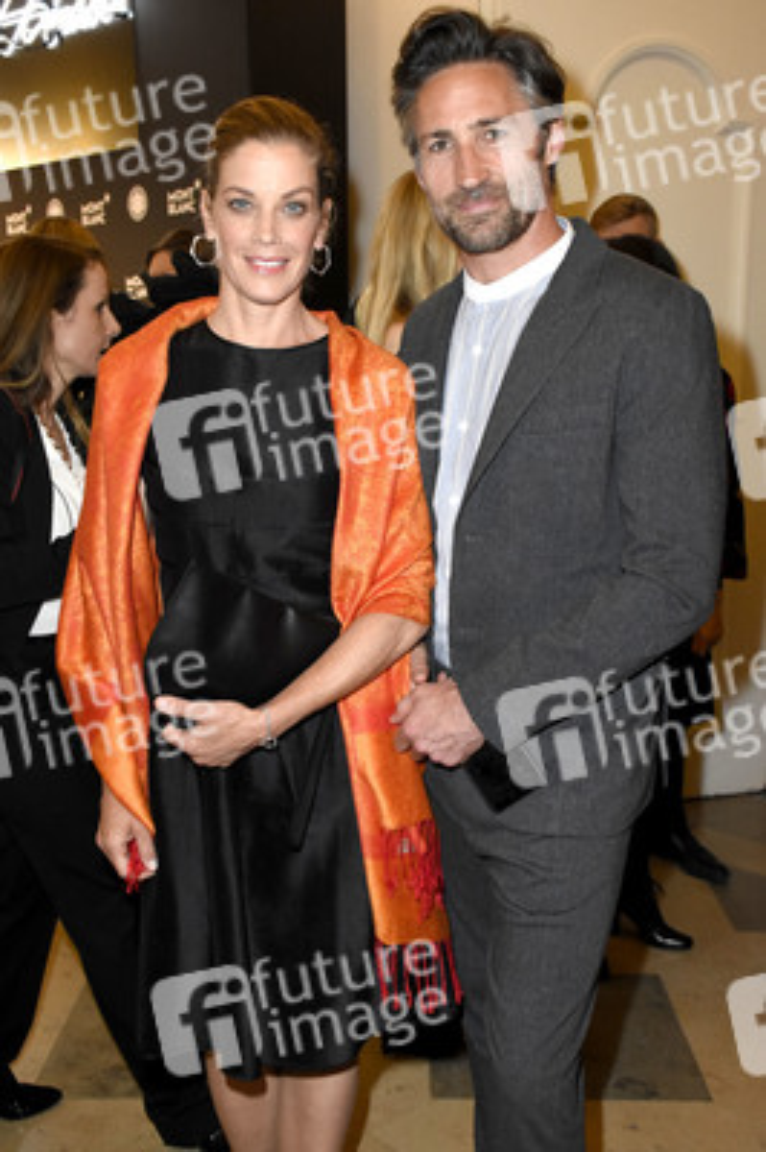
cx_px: 383
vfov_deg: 49.6
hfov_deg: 34.2
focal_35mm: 39
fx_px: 1247
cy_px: 576
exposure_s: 1/160
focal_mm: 26
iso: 2500
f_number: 6.3
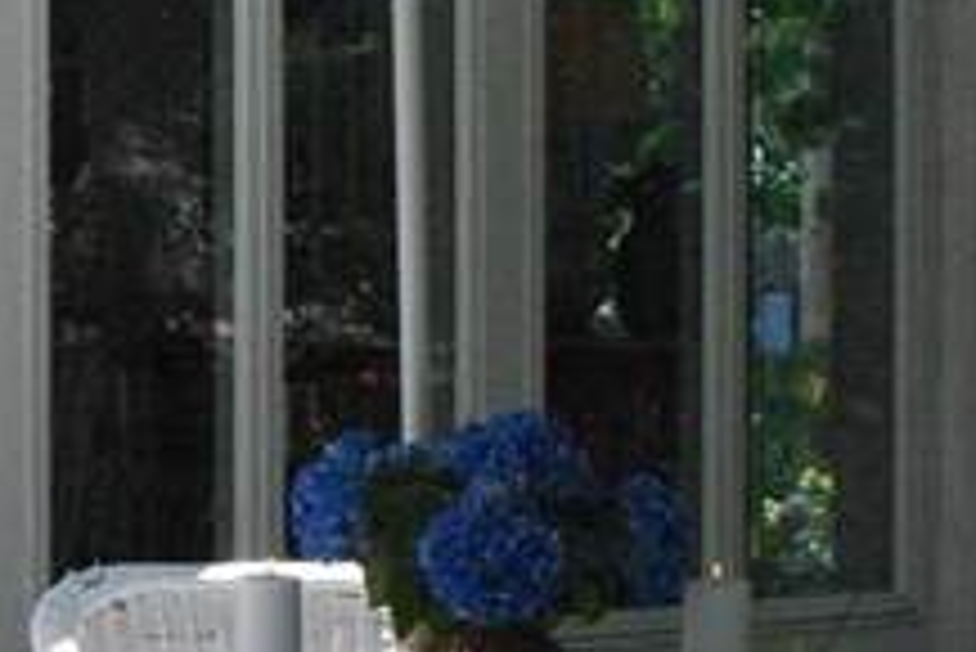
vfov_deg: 8.8
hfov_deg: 12.6
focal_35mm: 156
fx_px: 4232
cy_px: 373
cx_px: -378
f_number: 10
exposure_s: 1/400
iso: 1600
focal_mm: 22
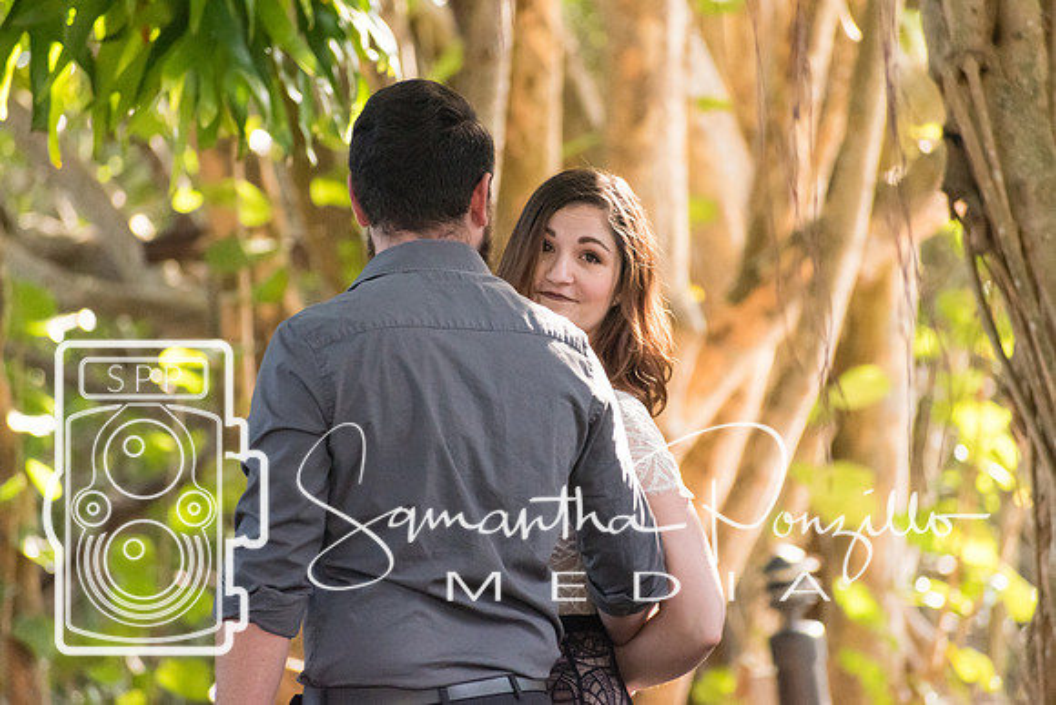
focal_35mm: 455
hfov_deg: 4.5
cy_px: 352
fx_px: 13348
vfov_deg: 3.0
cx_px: 531
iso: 2800
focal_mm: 300
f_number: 6.3
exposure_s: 1/500
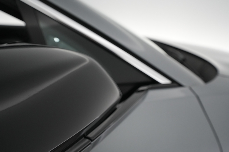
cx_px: 114
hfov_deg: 65.5
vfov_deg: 46.4
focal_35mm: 28
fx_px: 178
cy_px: 76
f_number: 5.6
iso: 3200
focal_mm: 28
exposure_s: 1/100
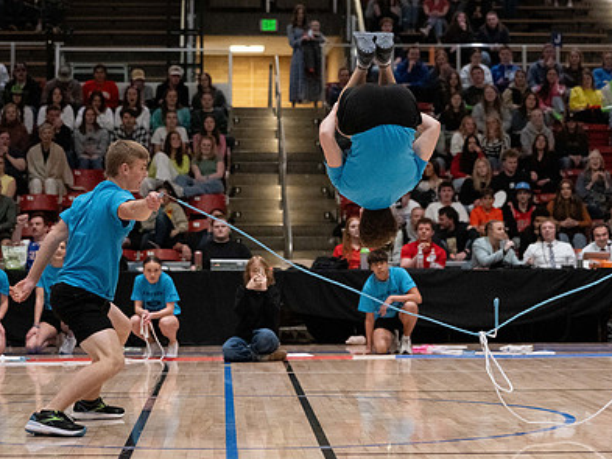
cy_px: 189
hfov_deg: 17.2
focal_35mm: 114
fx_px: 2016
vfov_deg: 13.0
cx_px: 377
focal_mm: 70
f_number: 2.8
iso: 8000
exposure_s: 1/1000
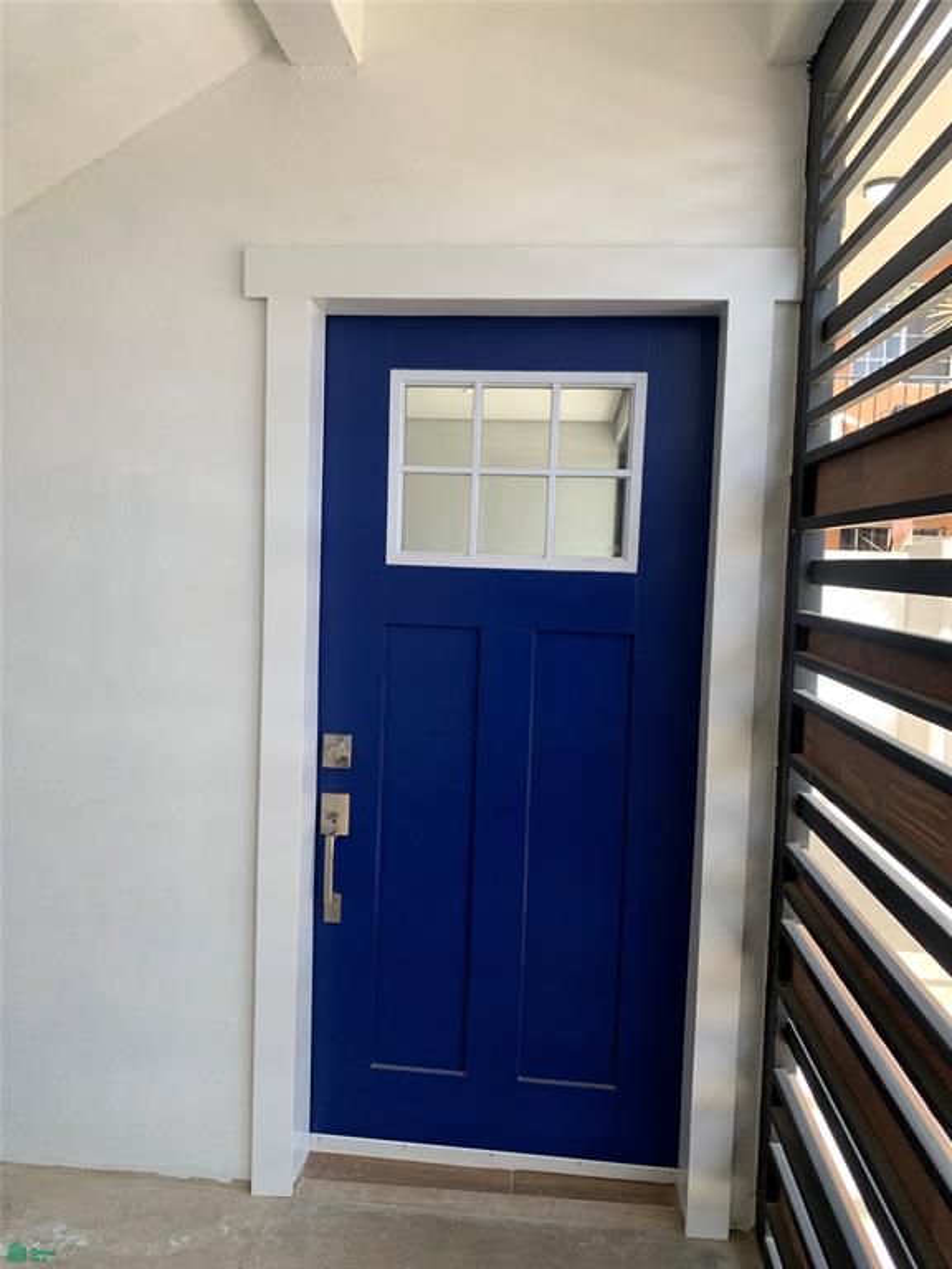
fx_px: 953
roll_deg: -1.4
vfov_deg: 67.3
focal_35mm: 26
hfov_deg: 53.1
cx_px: 476
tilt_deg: -2.5
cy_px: 634
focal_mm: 4.25
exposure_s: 1/219
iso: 25
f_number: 1.8
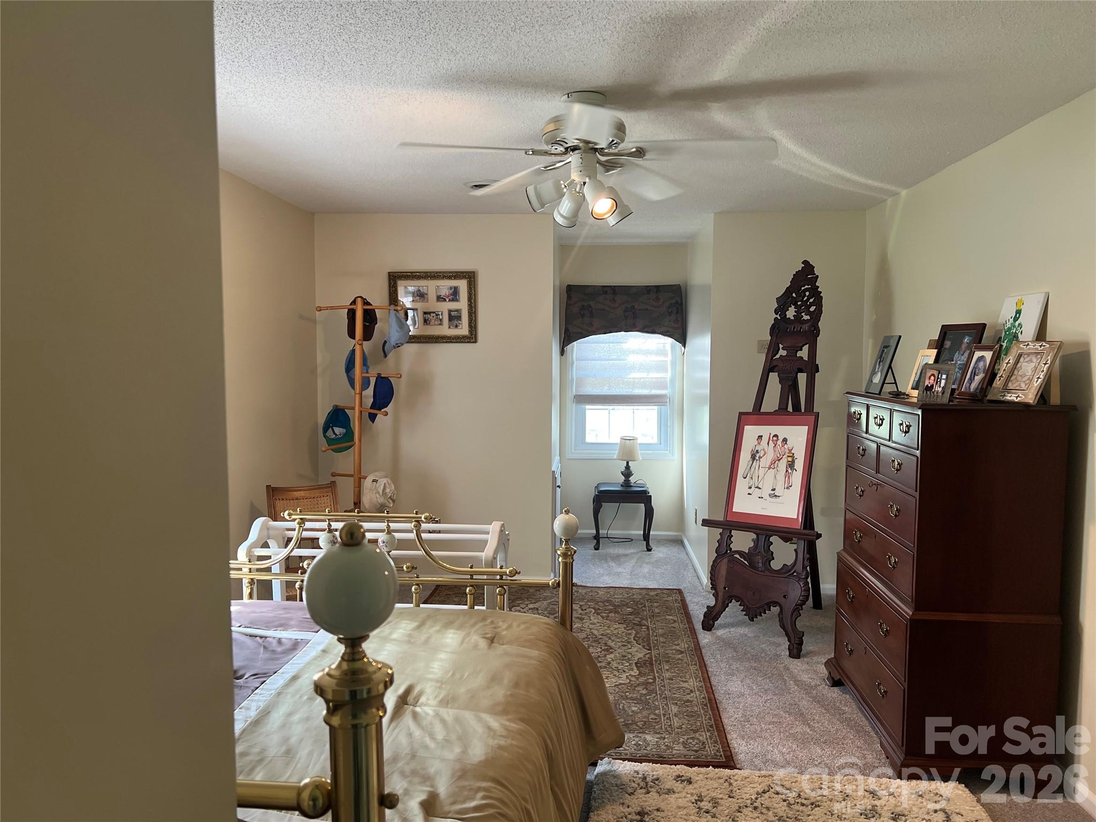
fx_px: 823
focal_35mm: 26
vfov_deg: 53.1
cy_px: 411
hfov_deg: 67.3
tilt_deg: -4.2
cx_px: 548
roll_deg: -0.8
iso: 125
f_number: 1.5
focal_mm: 5.7
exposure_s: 1/120
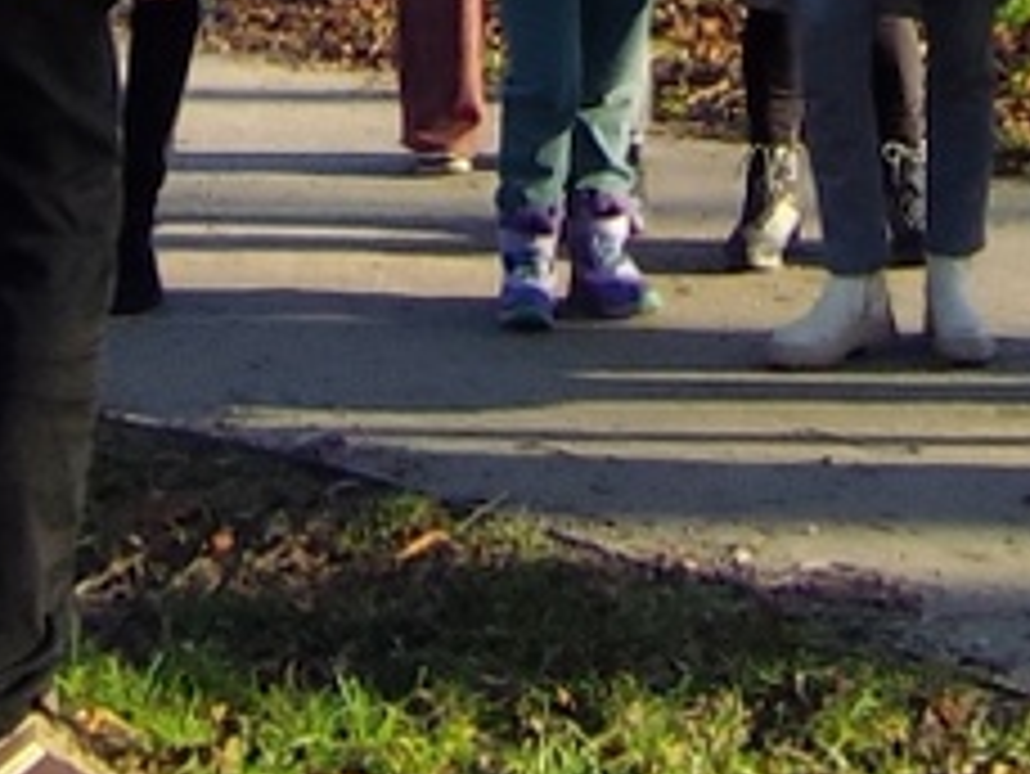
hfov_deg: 17.6
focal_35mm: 112
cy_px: -1670
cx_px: 558
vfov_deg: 9.6
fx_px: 3334
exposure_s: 1/612
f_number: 2.2
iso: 50
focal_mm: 1.65
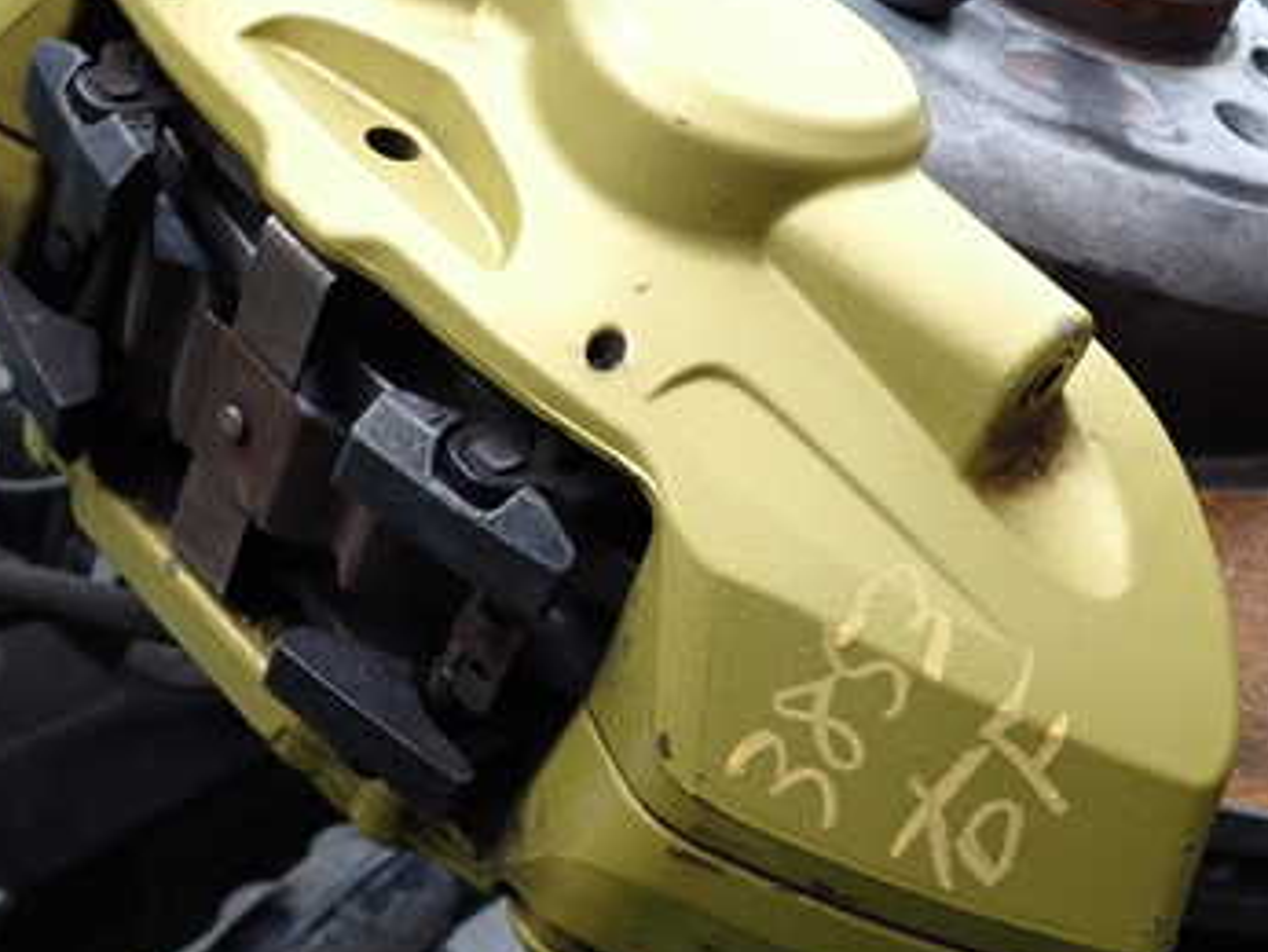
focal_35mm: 52
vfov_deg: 28.0
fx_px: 1906
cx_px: 520
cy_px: 421
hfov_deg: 36.7
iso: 320
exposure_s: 1/125
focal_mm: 5.4
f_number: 2.3
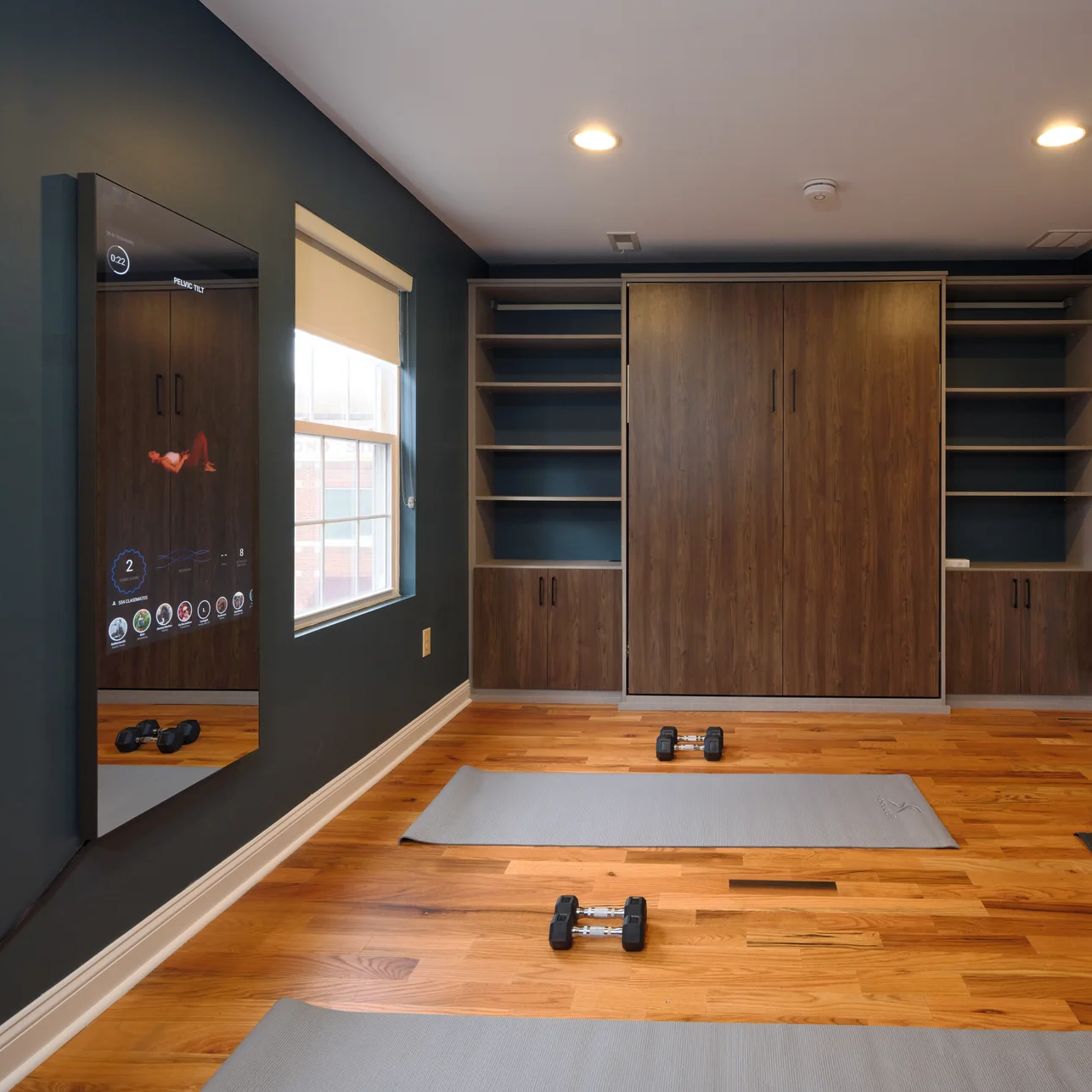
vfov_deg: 69.5
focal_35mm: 22
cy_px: 494
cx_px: 695
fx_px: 785
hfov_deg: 68.3
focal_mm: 20
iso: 400
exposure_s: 1/20
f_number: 8
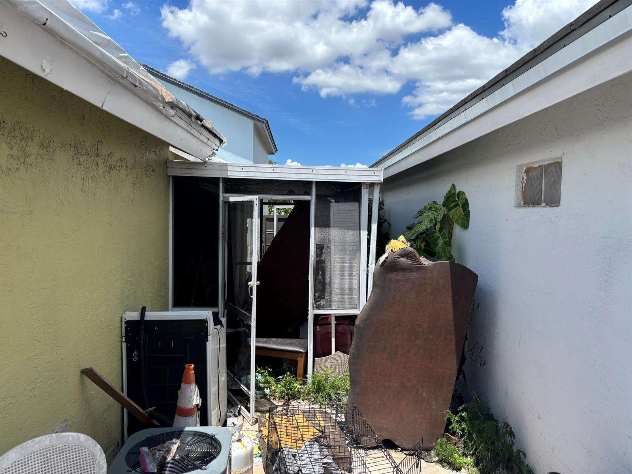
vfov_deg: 53.1
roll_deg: -0.9
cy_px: 237
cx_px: 316
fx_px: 475
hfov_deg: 67.3
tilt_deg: -4.5
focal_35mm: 26
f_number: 1.6
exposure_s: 1/2933
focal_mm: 5.96
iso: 50
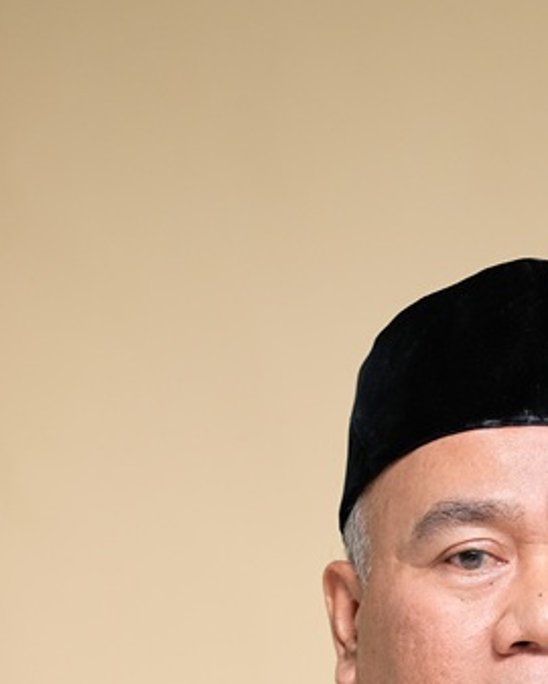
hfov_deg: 8.7
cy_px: 1124
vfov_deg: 10.4
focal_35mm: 177
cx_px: 477
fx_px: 3585
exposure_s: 1/125
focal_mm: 35
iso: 400
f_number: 2
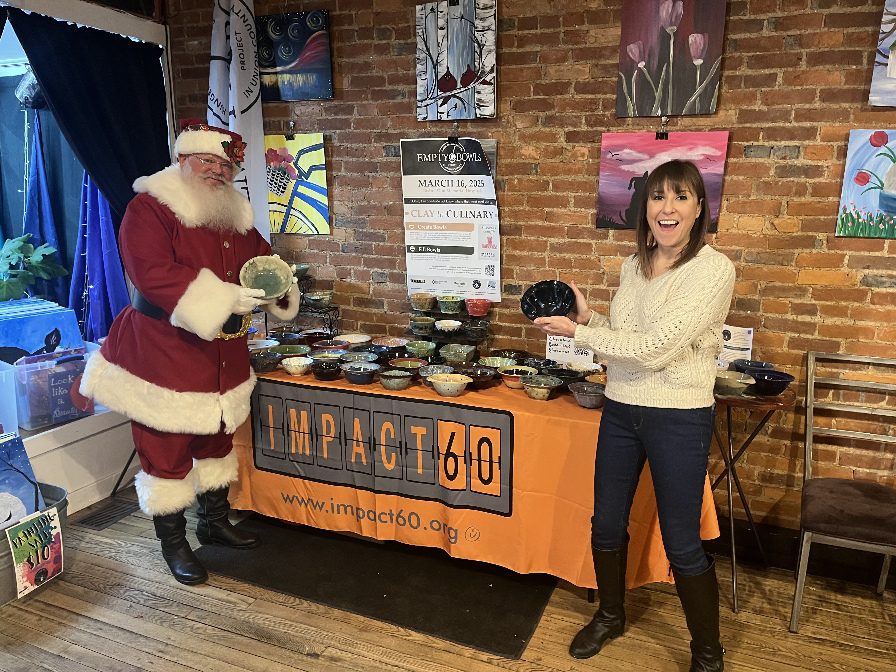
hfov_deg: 67.3
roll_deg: -1.0
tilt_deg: -13.6
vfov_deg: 53.1
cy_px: 336
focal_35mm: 26
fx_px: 673
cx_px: 448
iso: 400
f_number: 1.6
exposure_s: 1/40
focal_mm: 5.1
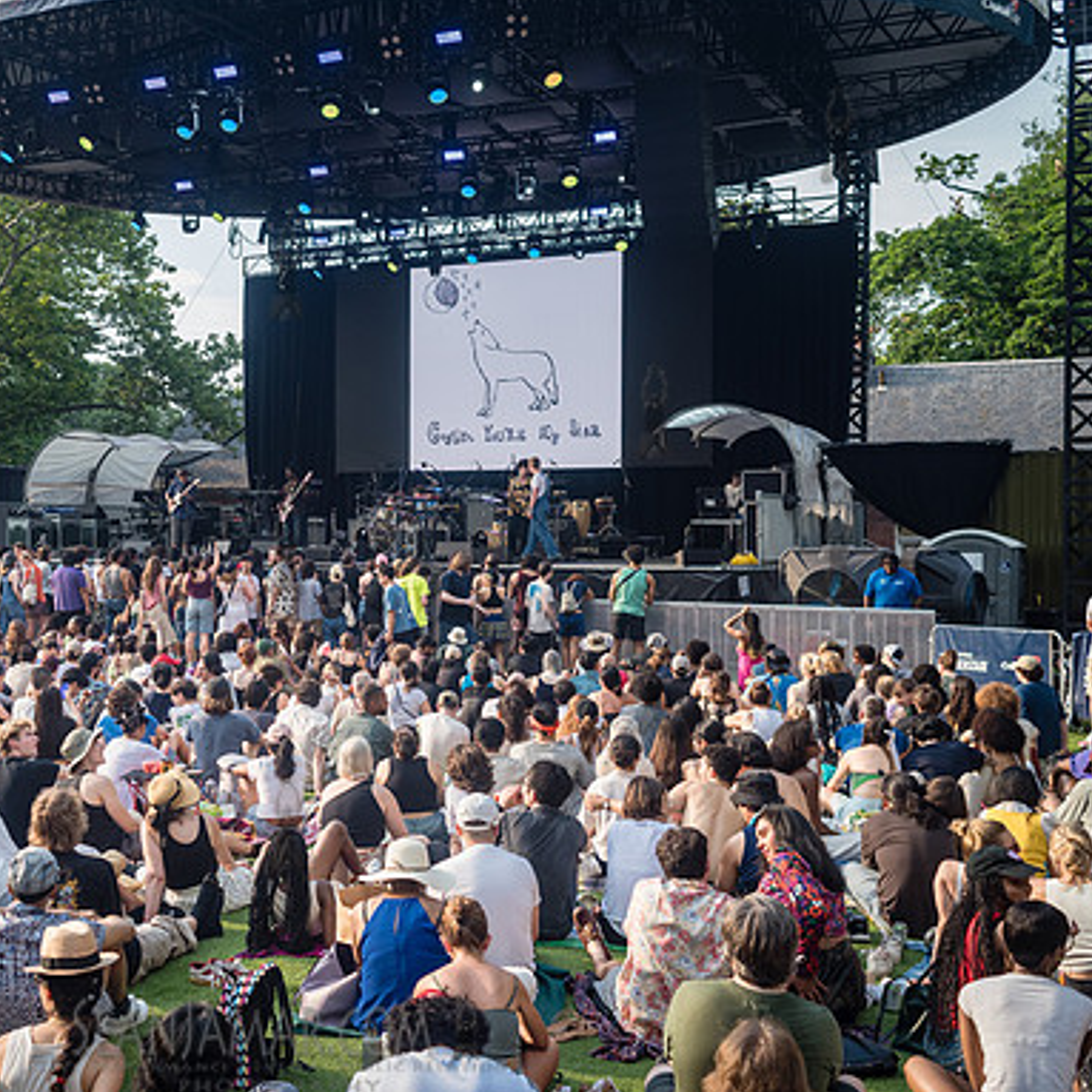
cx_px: 285
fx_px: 1606
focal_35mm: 45
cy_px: 546
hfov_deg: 36.7
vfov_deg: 37.6
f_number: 4
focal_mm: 35
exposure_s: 1/800
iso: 400
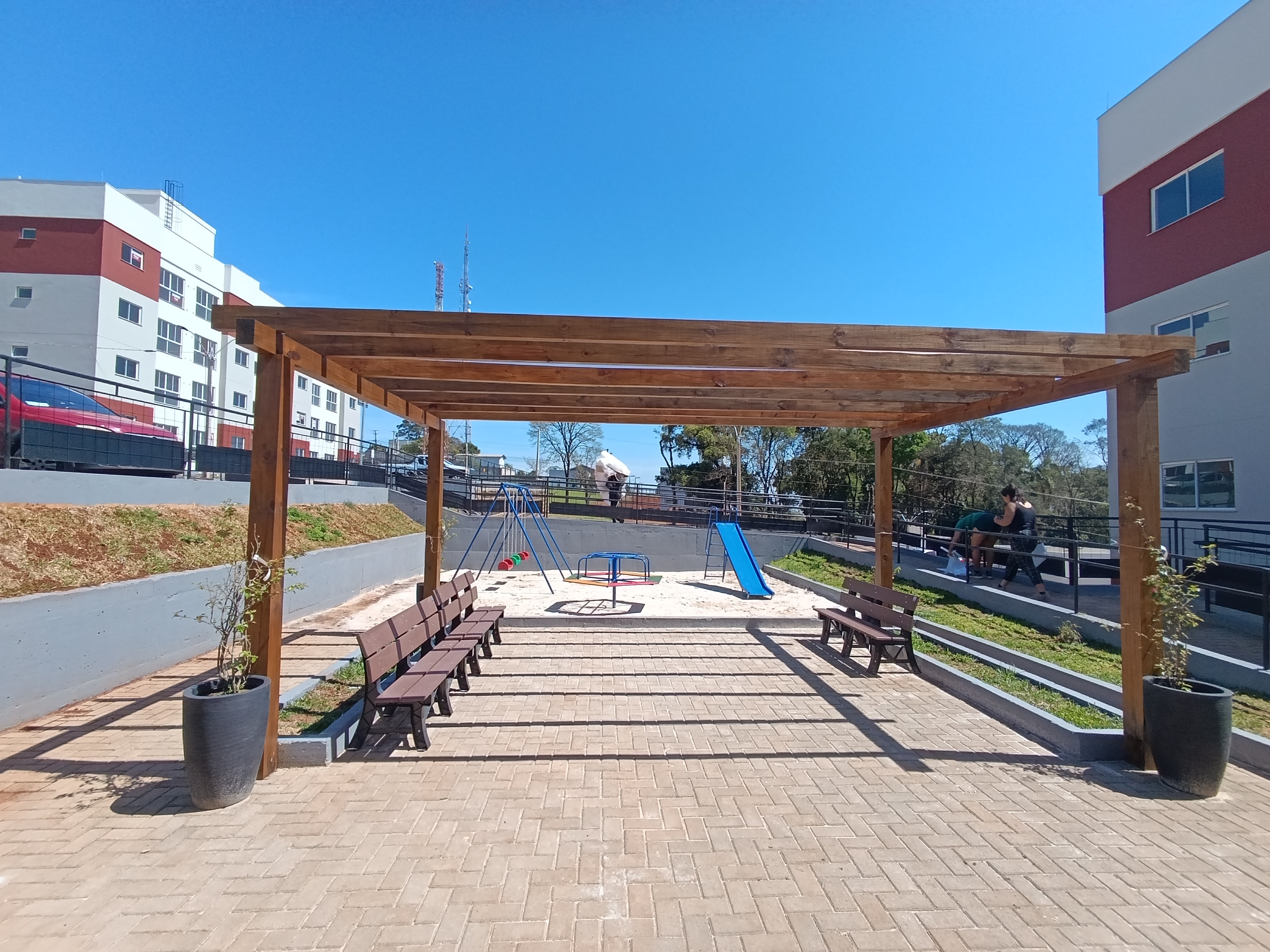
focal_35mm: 16
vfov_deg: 78.1
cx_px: 635
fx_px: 587
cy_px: 476
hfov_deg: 94.5
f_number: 2.2
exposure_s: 1/810
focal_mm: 1.65
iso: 50
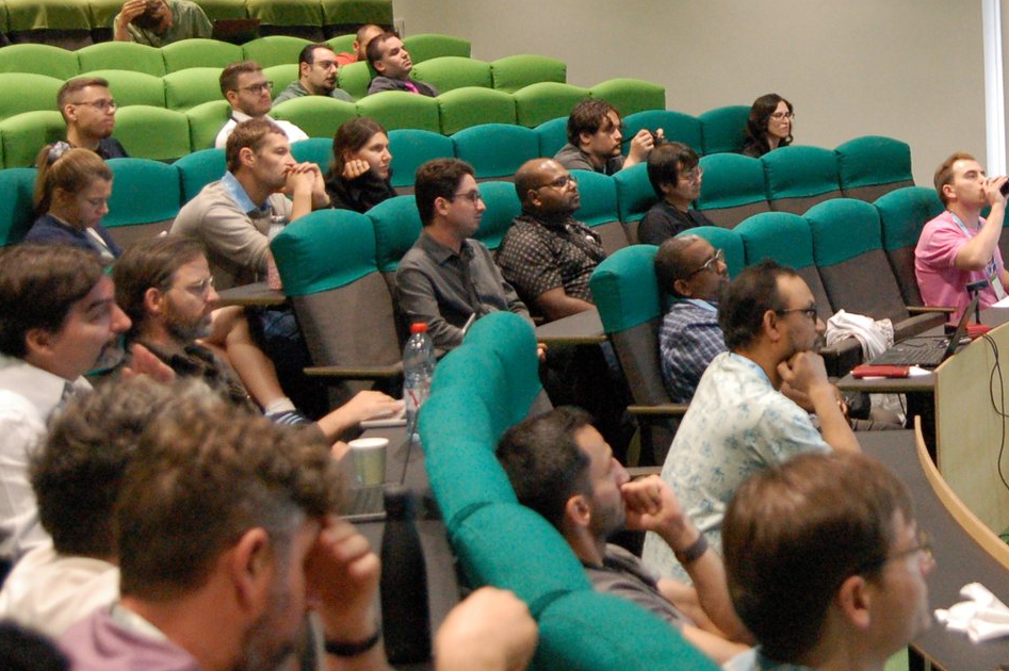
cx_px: 866
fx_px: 2129
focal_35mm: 76
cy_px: 149
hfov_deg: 26.0
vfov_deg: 17.8
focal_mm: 24
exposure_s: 1/125
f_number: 2.8
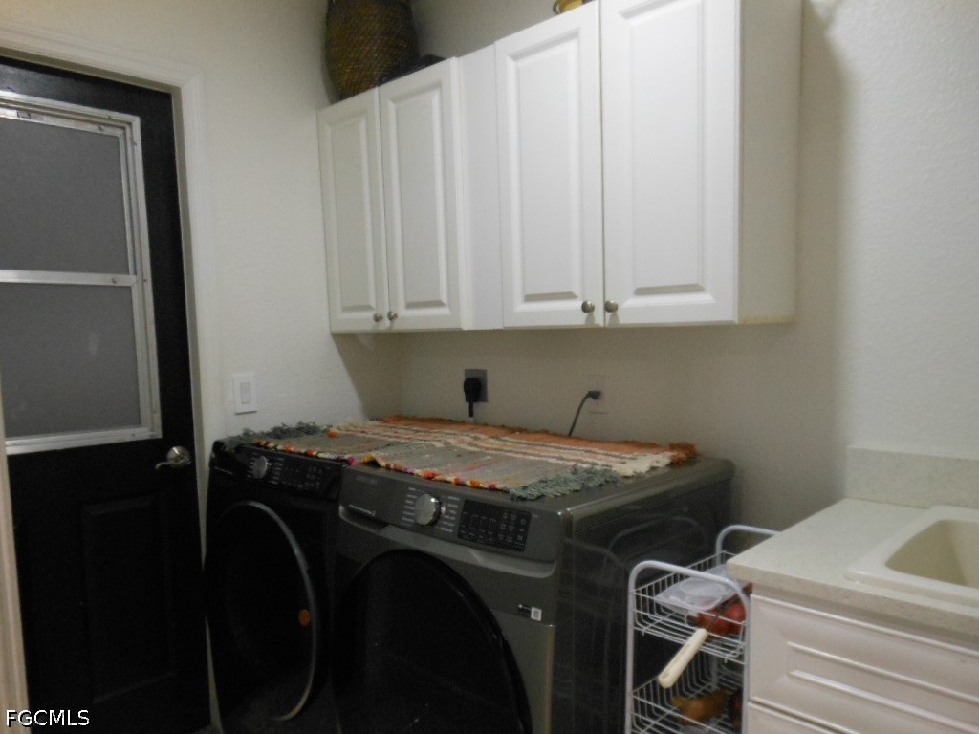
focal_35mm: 25
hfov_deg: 69.4
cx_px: 490
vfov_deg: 54.9
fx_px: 707
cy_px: 367
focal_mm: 4.5
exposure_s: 1/25
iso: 400
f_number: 3.2
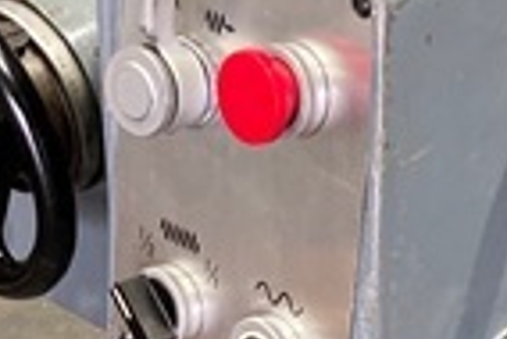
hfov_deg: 15.3
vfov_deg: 10.1
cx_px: 521
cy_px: 553
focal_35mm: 131
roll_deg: +1.6
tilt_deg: -41.3
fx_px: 1847
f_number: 1.8
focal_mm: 3.99
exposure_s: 1/40
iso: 250
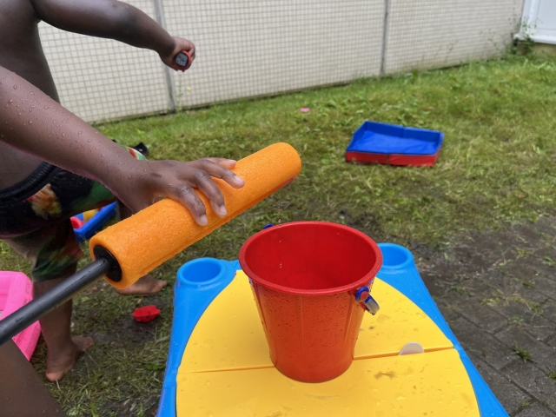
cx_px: 278
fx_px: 418
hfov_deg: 67.3
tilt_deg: -25.5
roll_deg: +2.8
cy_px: 208
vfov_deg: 53.1
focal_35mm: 26
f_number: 1.6
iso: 50
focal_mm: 5.1
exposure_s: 1/574
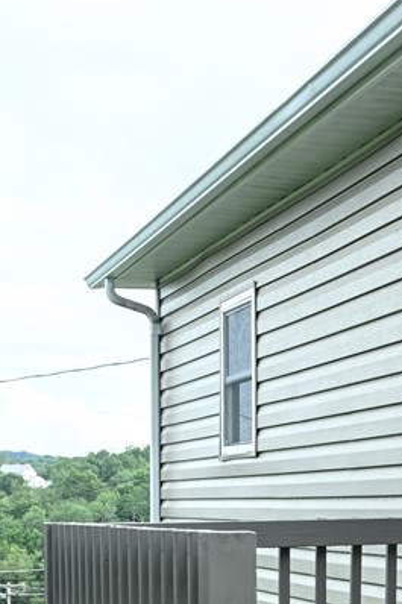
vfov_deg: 22.0
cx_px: 525
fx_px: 1509
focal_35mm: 90
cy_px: 560
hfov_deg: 14.5
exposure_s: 1/50
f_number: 8
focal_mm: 22
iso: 100
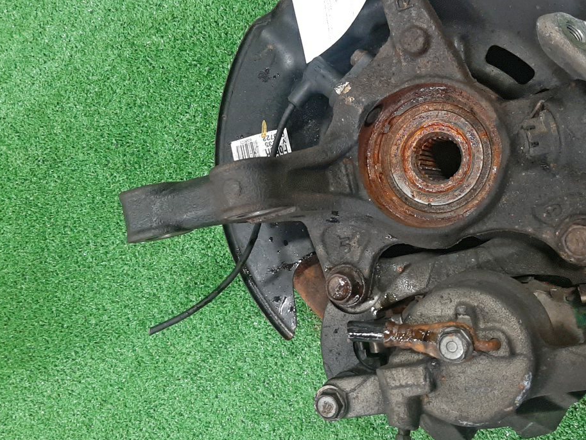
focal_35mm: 41
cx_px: 333
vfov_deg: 35.1
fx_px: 694
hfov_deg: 45.7
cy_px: 202
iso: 170
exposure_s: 1/25
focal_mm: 3.93
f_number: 1.7
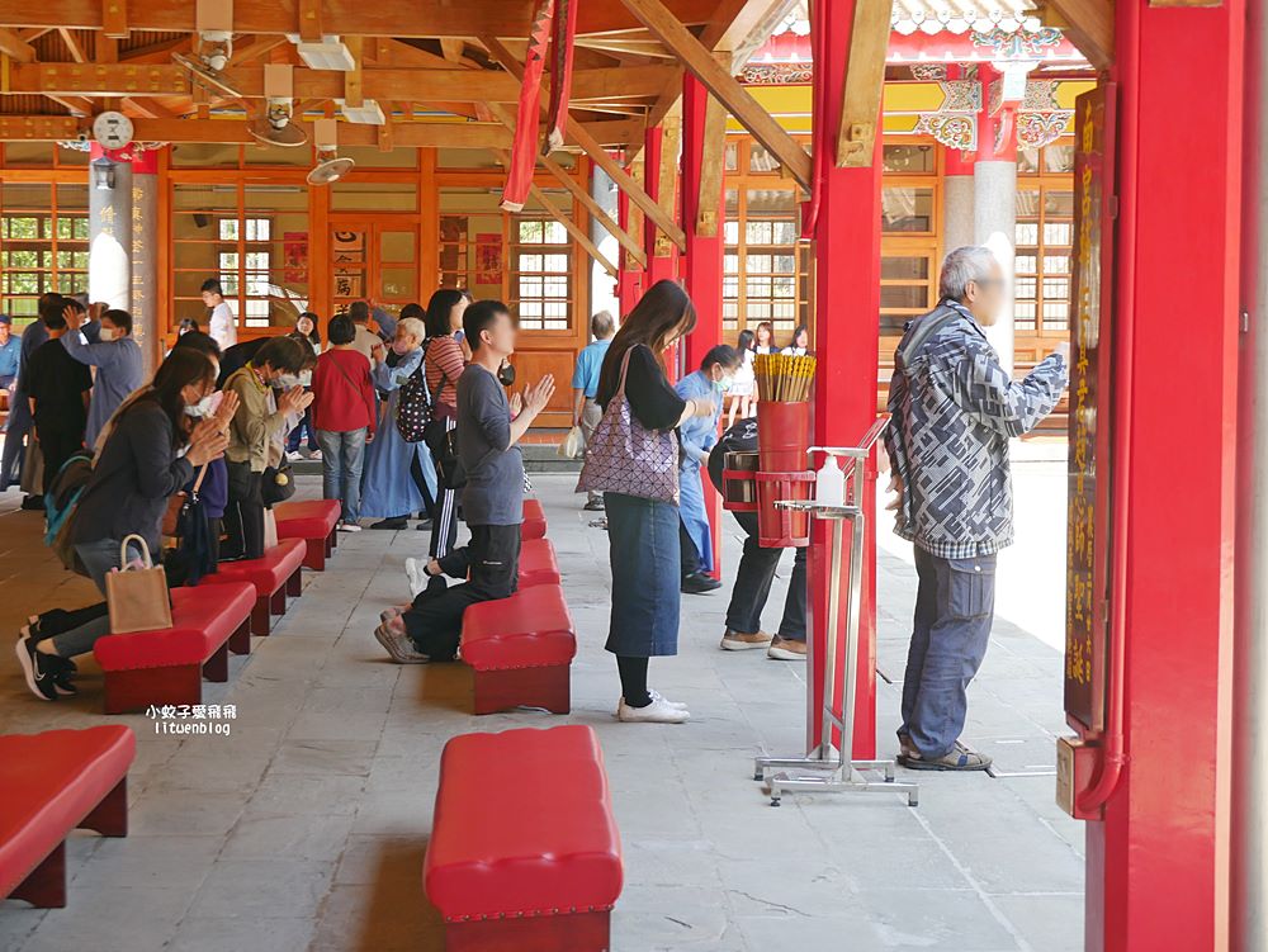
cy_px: 476
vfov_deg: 21.6
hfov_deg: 28.5
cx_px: 634
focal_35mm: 68
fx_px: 2492
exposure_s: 1/80
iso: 320
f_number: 5.6
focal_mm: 34
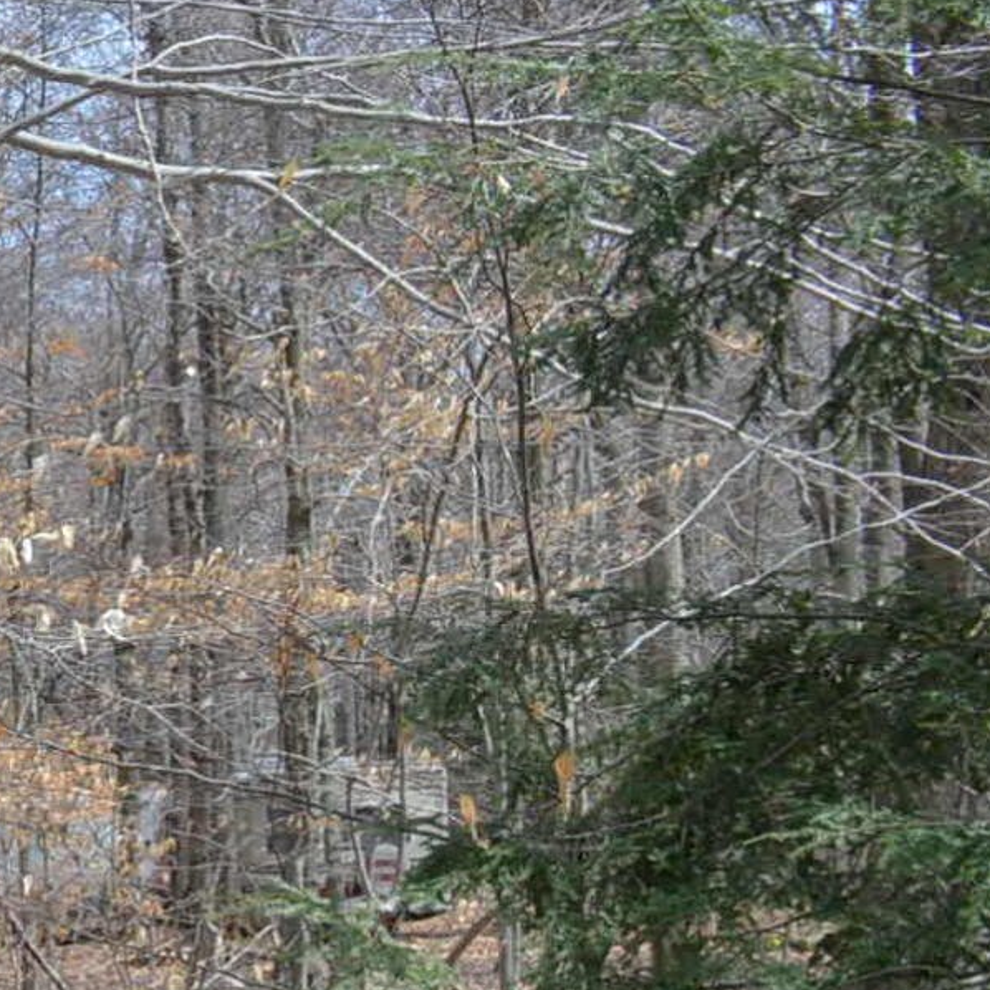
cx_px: -1351
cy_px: 1192
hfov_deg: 12.2
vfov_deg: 14.7
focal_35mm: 115
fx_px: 3721
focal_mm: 18
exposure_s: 1/160
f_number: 6.3
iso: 100
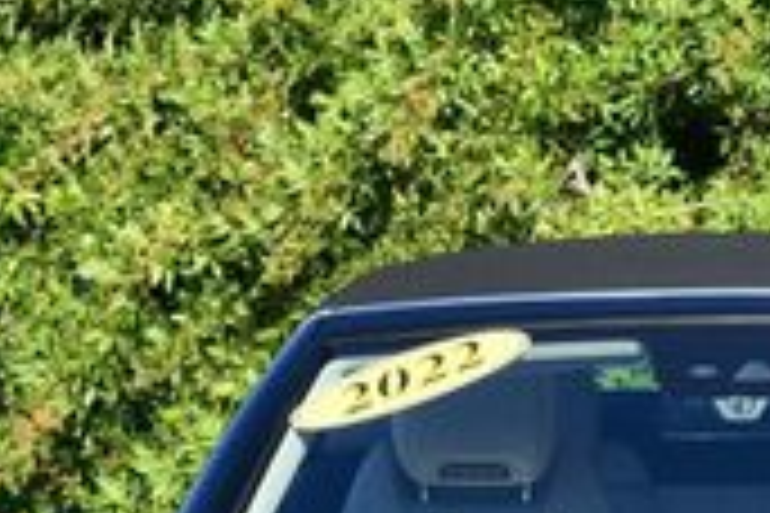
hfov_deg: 7.2
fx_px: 6095
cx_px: 752
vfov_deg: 4.8
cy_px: 927
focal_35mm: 285
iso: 200
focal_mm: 38
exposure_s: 1/250
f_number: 8
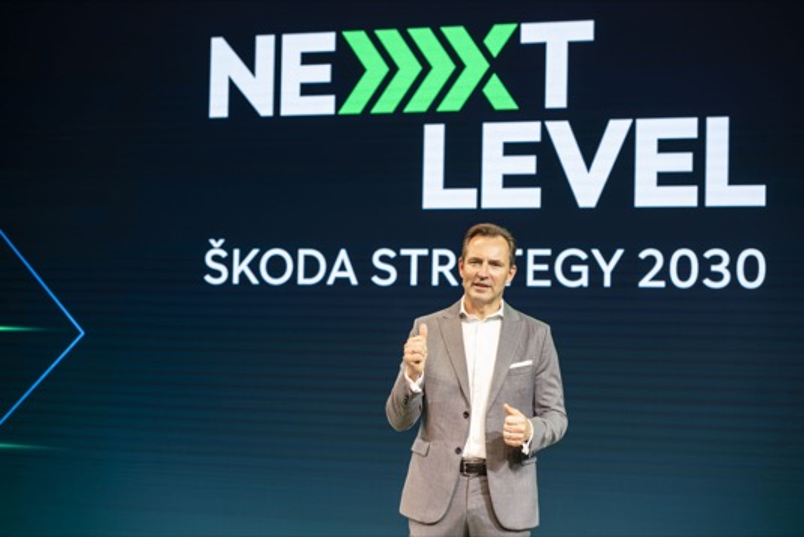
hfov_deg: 23.9
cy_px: 268
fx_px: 1899
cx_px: 402
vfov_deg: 16.1
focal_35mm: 85
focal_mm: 85
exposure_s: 1/100
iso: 200
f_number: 4
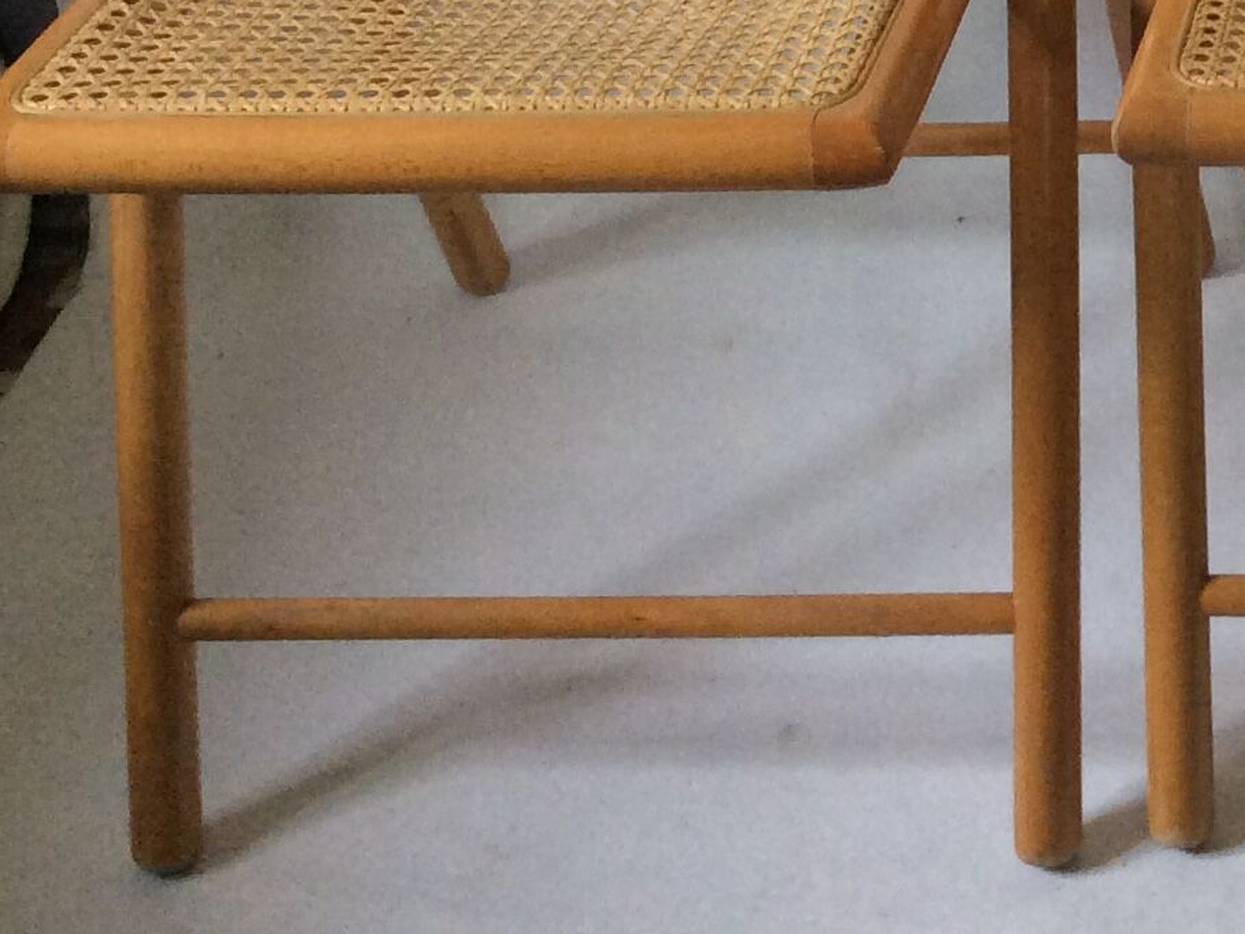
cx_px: 1631
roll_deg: +2.3
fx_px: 3274
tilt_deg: -29.8
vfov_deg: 15.6
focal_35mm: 91
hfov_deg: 19.8
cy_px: -226
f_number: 2.4
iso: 100
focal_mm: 3.3
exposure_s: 1/25
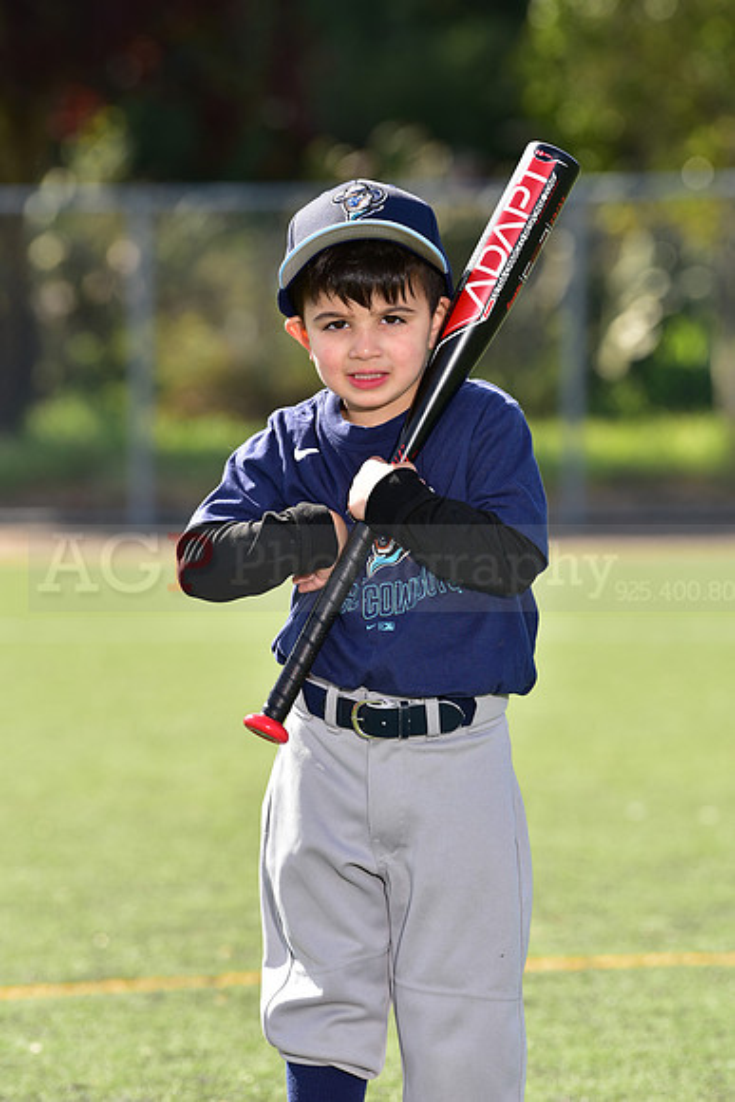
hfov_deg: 6.9
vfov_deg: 10.3
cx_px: 368
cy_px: 551
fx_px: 6121
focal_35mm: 200
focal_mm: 200
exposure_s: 1/200
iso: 80
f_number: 5.6
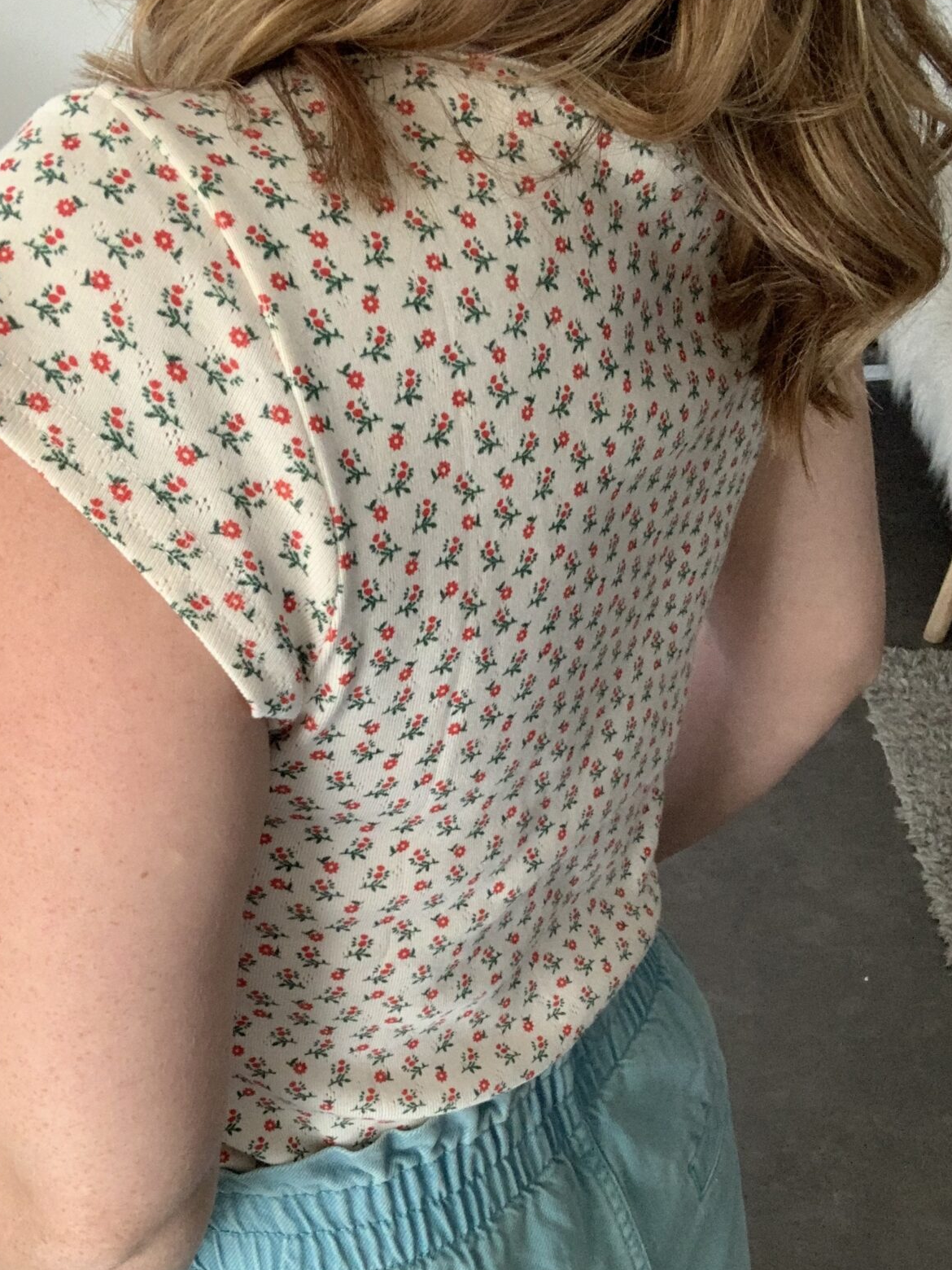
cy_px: 730
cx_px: 393
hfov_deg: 34.3
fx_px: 1540
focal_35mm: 42
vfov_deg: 44.7
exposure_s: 1/40
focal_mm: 2.87
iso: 320
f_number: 2.2
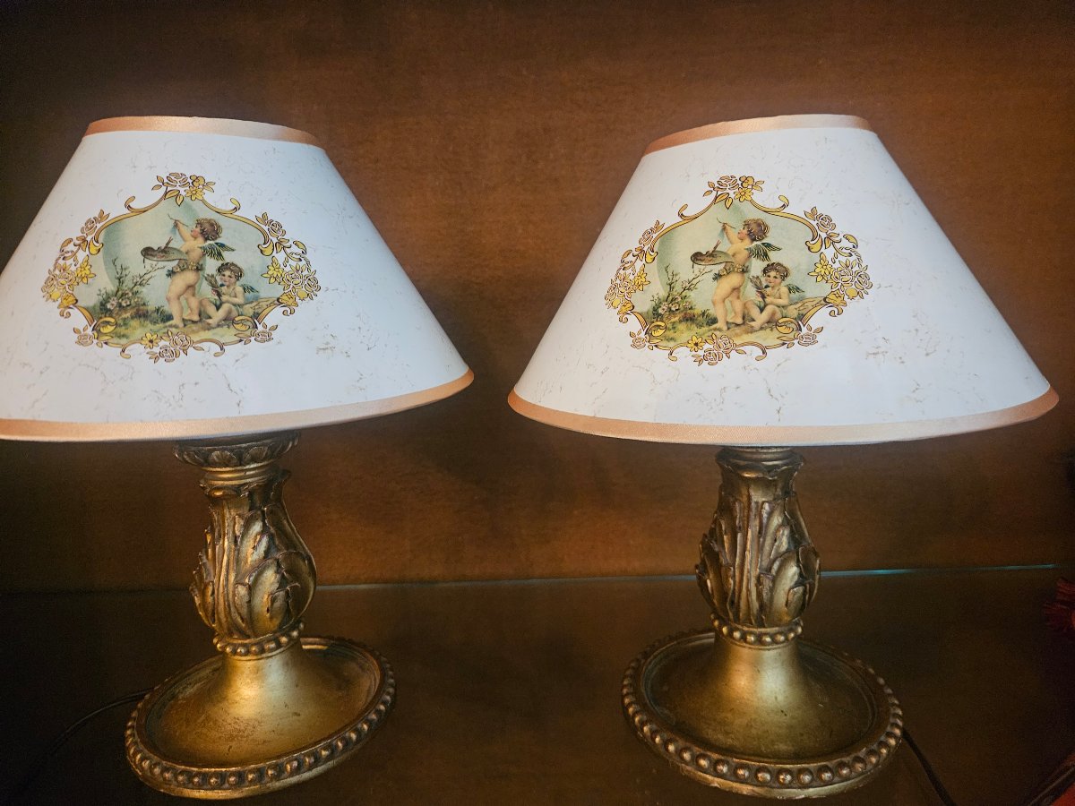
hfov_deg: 73.9
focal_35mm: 23
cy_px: 403
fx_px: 714
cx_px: 538
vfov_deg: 58.9
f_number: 1.8
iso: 640
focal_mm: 5.4
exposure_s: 1/33.3
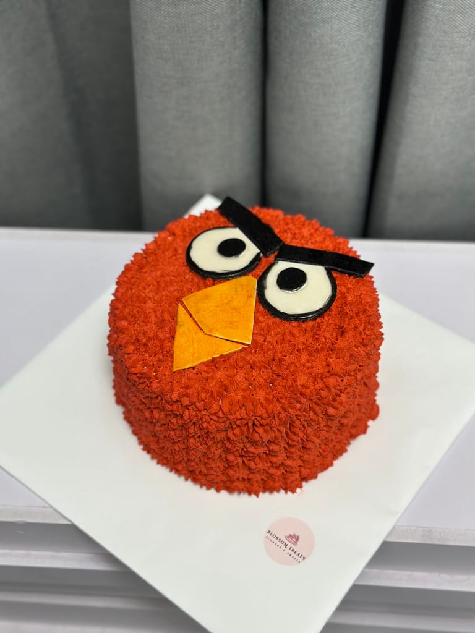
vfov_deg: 39.7
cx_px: 238
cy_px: 316
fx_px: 878
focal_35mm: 48
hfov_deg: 30.3
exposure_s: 1/138
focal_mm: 6.86
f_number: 1.78
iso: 80
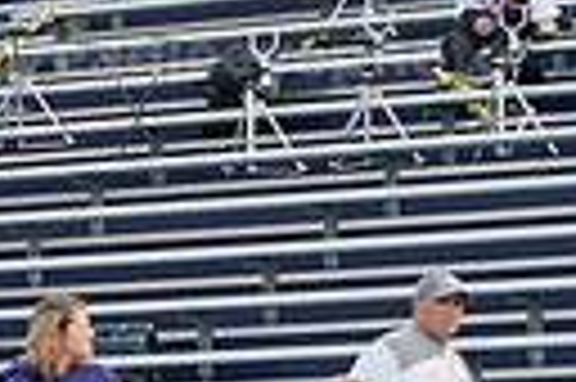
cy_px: 151
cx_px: -724
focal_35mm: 317
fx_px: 5066
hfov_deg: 6.3
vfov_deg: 4.3
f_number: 5
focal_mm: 70
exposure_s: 1/400
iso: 640
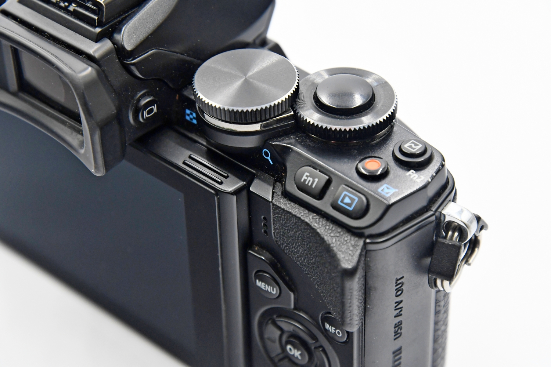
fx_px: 1837
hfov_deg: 17.1
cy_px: 184
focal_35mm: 120
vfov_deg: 11.4
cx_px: 276
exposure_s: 1/125
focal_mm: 80
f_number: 7.1
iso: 1600
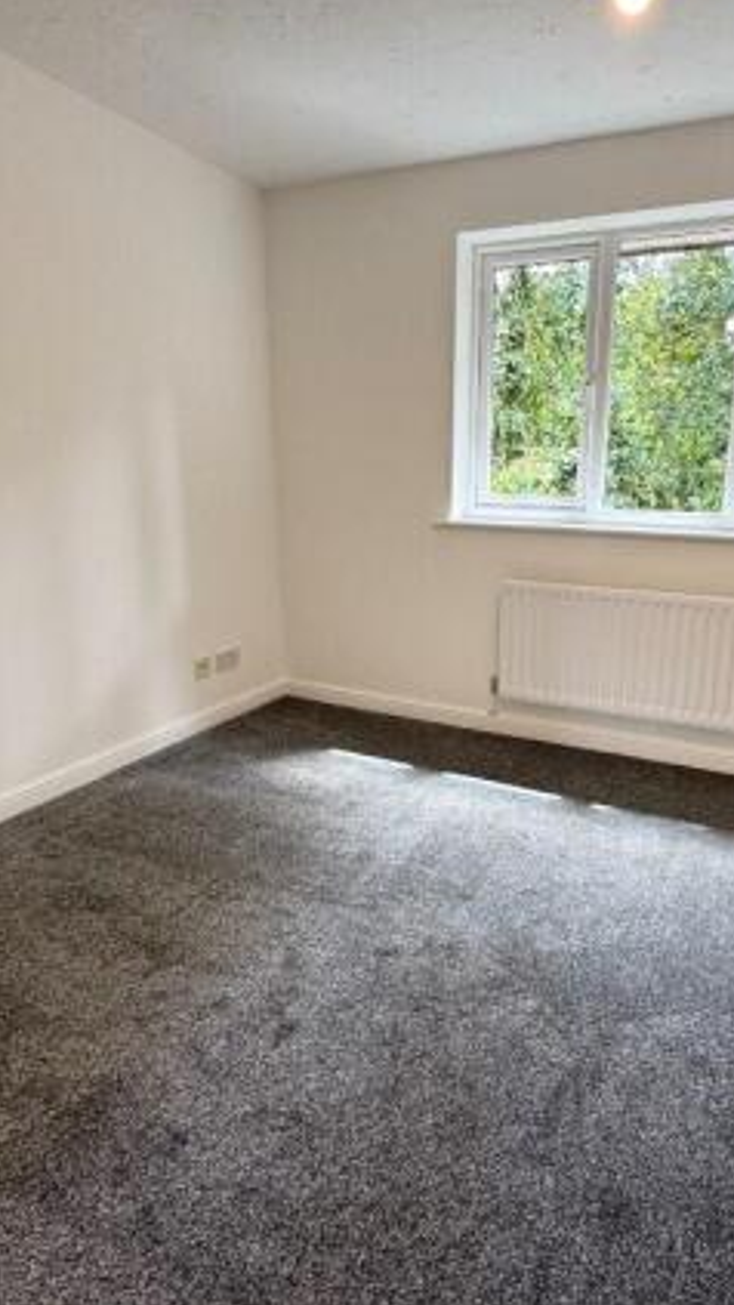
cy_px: 640
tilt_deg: -12.7
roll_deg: -0.5
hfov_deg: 53.1
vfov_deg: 83.8
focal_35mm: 21
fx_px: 726
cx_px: 449
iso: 100
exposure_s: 1/99
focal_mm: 2.22
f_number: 2.2
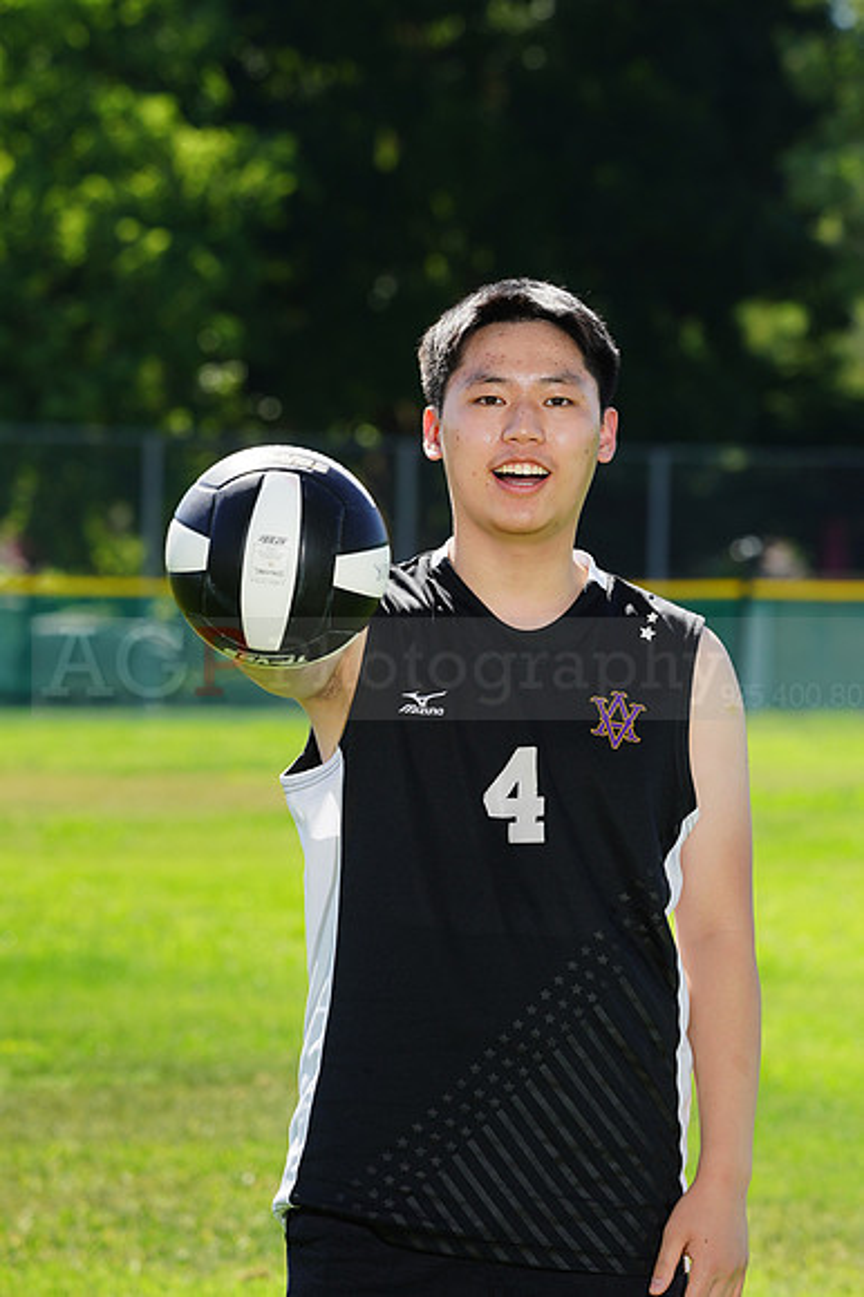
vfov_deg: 7.5
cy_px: 648
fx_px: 9947
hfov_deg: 5.0
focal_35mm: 276
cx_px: 432
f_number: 11
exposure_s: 1/200
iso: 200
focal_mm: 276
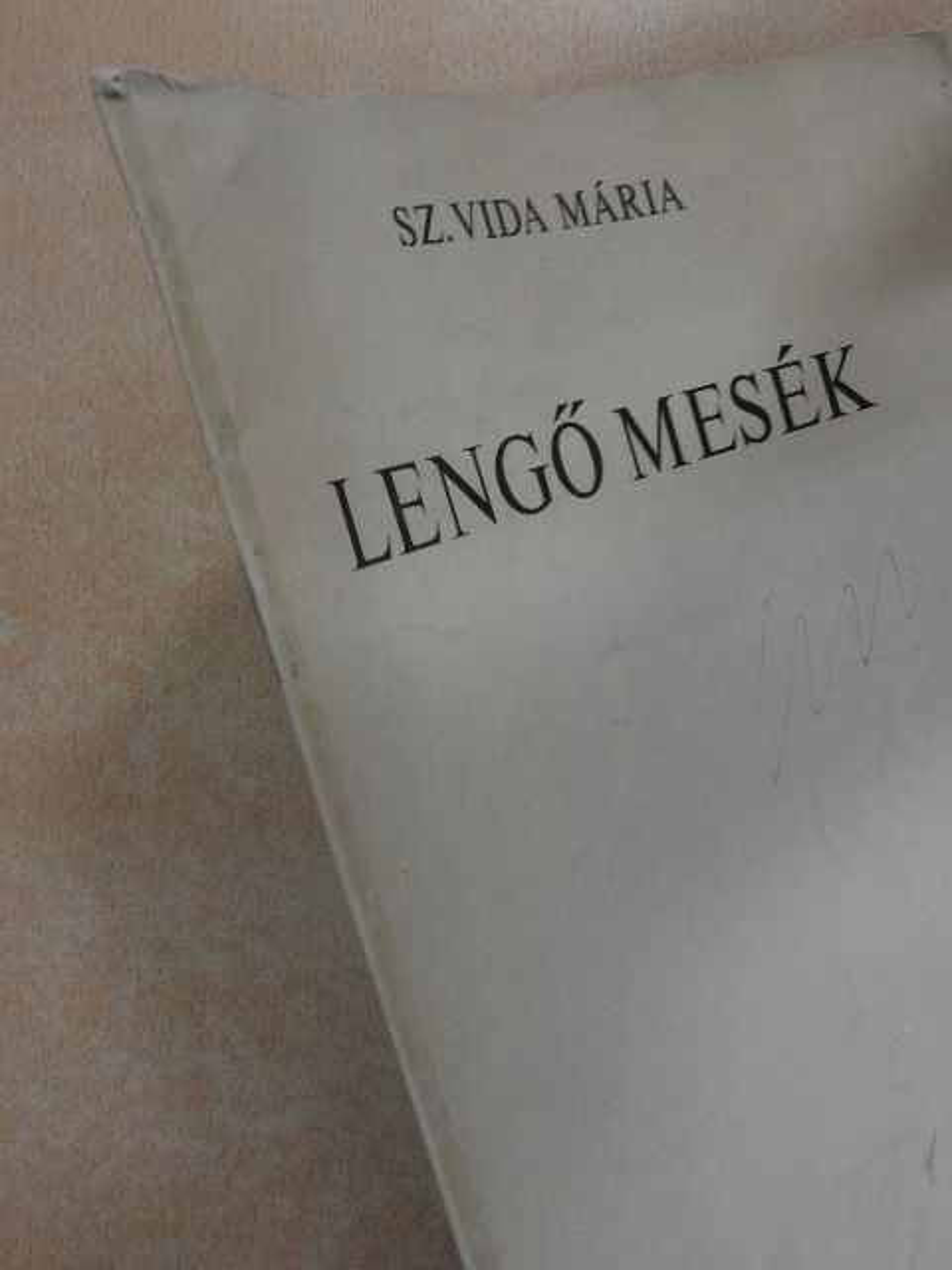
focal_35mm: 40
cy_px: 635
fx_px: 1467
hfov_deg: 36.0
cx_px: 476
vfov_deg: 46.8
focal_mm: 7.2
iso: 400
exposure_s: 1/15
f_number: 3.8
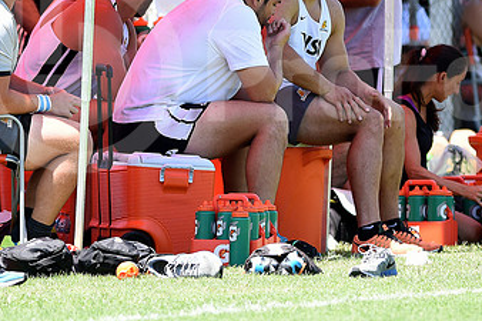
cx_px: 322
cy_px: 72
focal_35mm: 515
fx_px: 6892
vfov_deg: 2.7
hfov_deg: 4.0
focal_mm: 300
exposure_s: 1/1000
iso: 200
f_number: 2.8
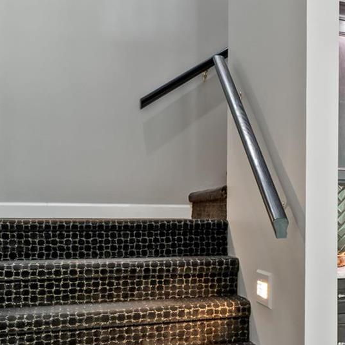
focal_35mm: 56
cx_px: 433
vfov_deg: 30.4
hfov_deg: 26.5
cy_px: 220
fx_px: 631
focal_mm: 11
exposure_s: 2.5
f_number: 10
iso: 400
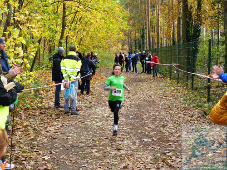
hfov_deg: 50.2
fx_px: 242
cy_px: 85
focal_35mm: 37
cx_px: 114
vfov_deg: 38.6
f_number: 3.7
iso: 125
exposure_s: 1/60
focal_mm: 6.7
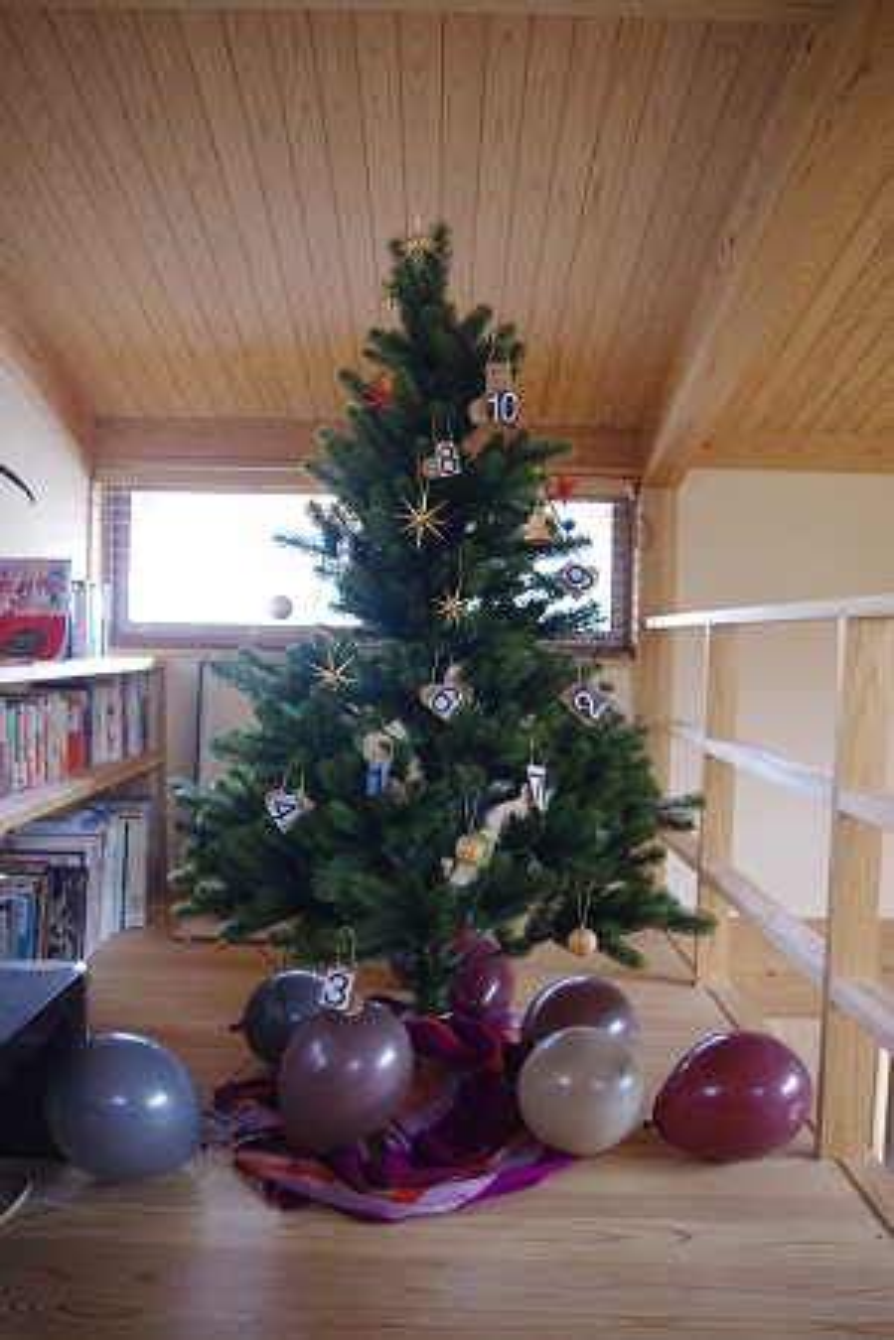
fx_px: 1117
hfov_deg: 43.6
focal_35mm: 30
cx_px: 447
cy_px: 670
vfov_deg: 61.9
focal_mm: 20
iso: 1600
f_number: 4
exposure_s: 1/50
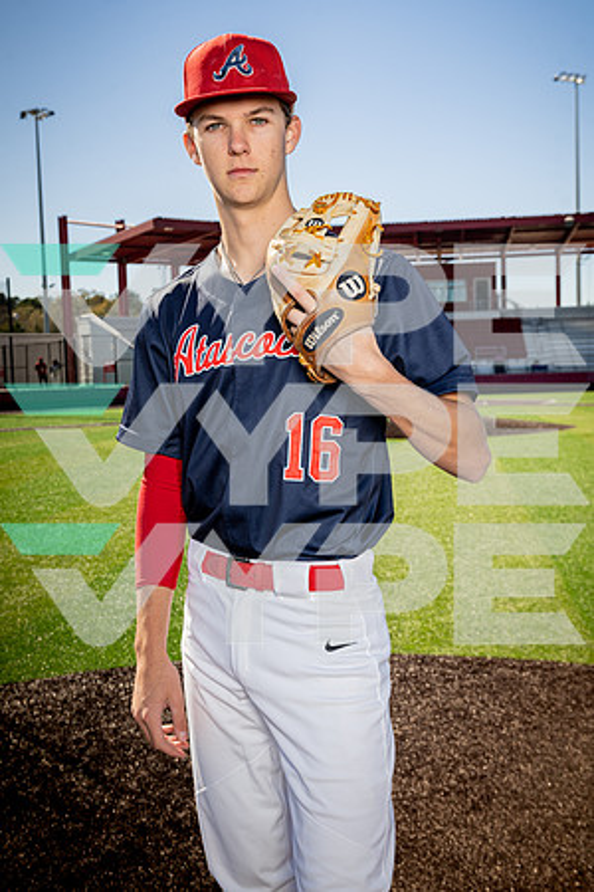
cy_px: 446
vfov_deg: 46.4
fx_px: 1039
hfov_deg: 31.9
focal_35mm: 42
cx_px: 297
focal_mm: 42
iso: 125
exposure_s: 1/250
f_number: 8
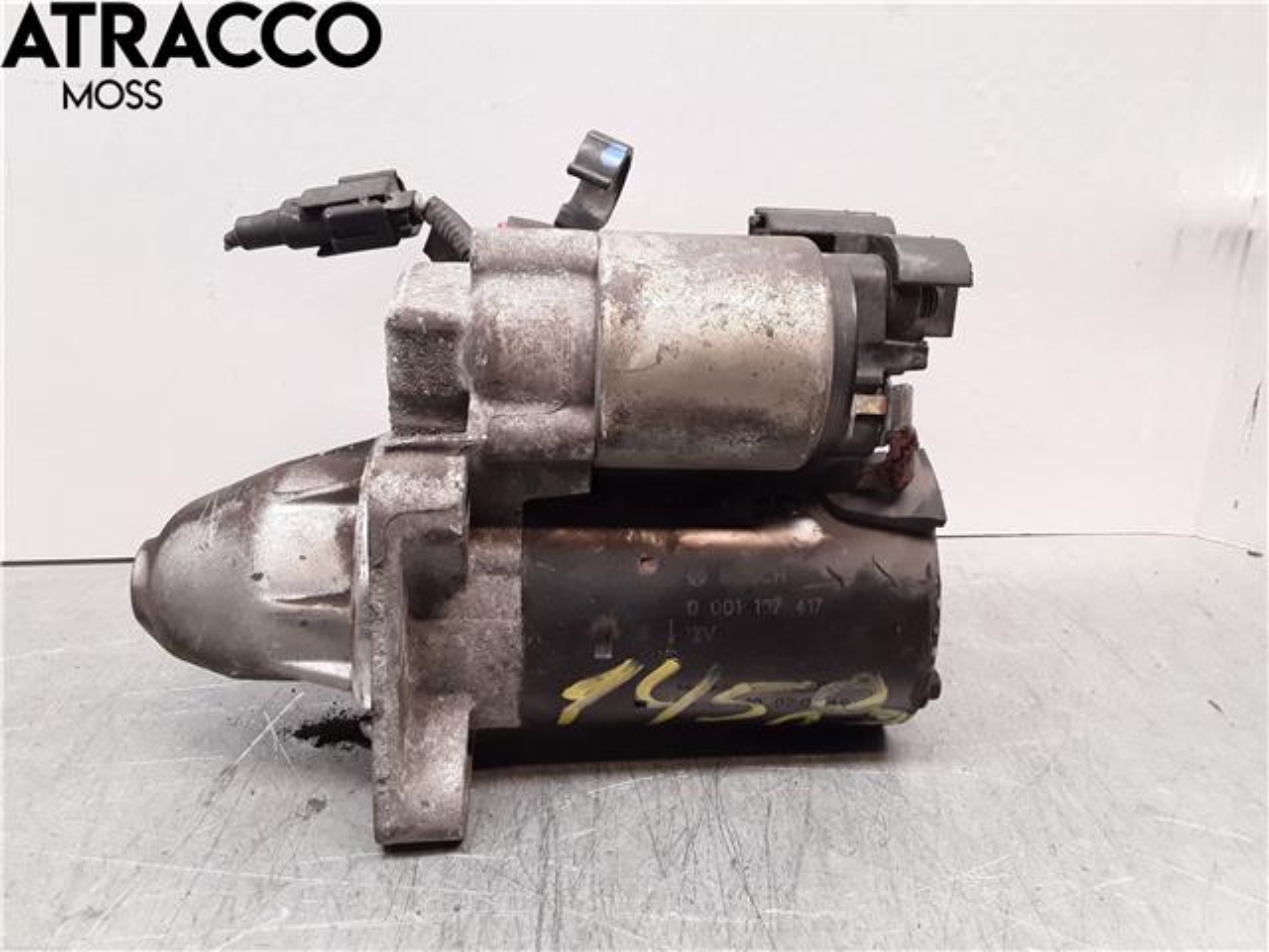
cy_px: 476
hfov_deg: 63.4
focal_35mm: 28
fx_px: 1026
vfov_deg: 49.7
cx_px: 634
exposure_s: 1/50
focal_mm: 2.91
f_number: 1.9
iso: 64
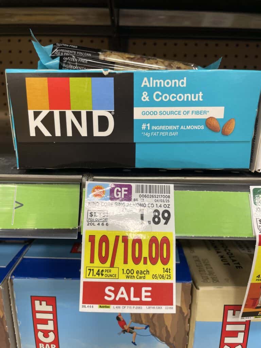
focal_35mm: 26
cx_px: 130
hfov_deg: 53.1
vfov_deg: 67.3
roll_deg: -0.4
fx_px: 261
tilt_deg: -16.1
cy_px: 174
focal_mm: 4.2
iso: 80
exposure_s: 1/60
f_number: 1.6
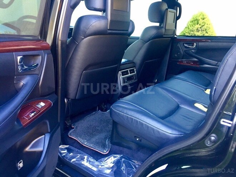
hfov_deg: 61.7
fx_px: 198
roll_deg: -2.0
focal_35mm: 29
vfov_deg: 48.2
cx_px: 118
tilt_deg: -16.3
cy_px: 88
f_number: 2.2
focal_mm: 4.15
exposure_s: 1/33
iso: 125
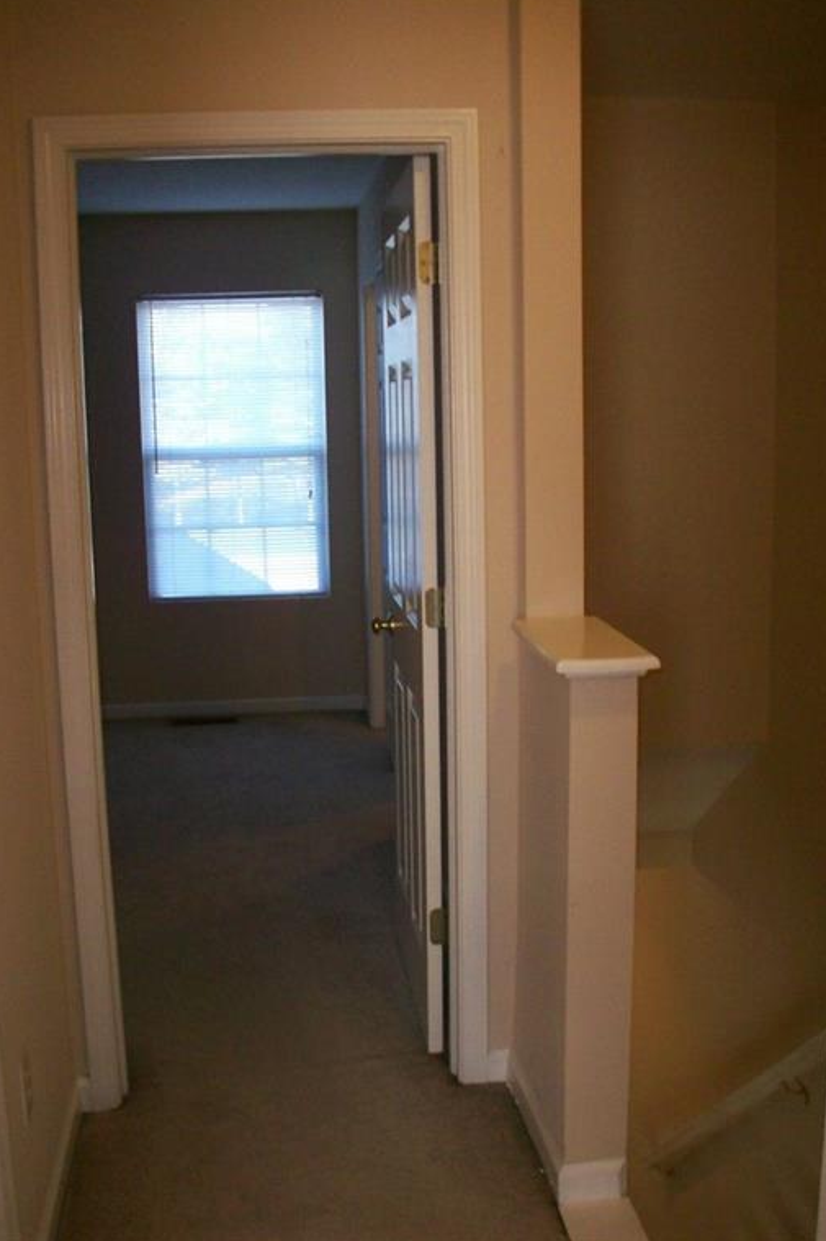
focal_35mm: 39
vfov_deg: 49.6
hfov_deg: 34.2
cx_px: 386
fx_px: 1343
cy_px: 617
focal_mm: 6.2
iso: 160
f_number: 2.8
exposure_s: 1/64
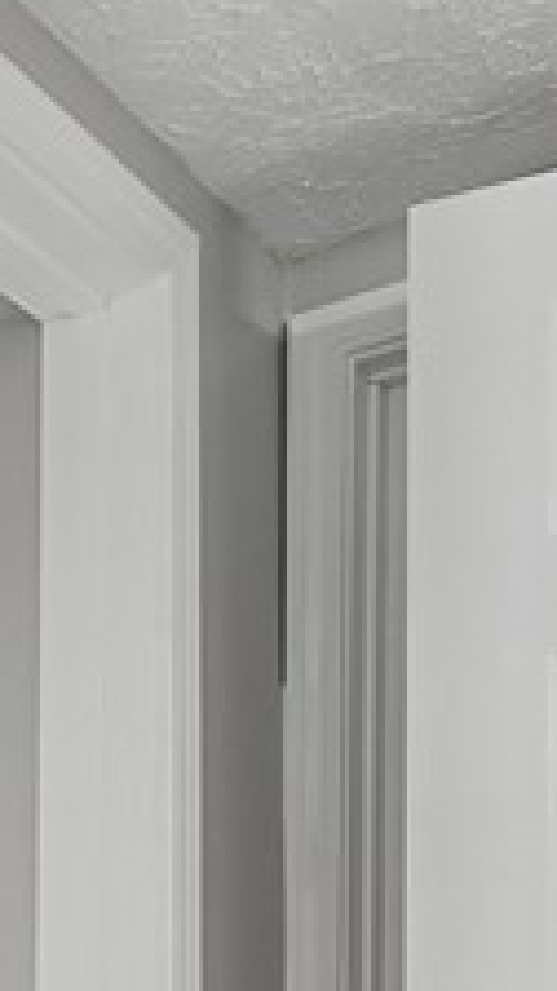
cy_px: 1108
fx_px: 1602
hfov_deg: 15.4
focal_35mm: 61
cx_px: -592
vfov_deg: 30.5
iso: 400
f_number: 8
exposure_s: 1/10
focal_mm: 12
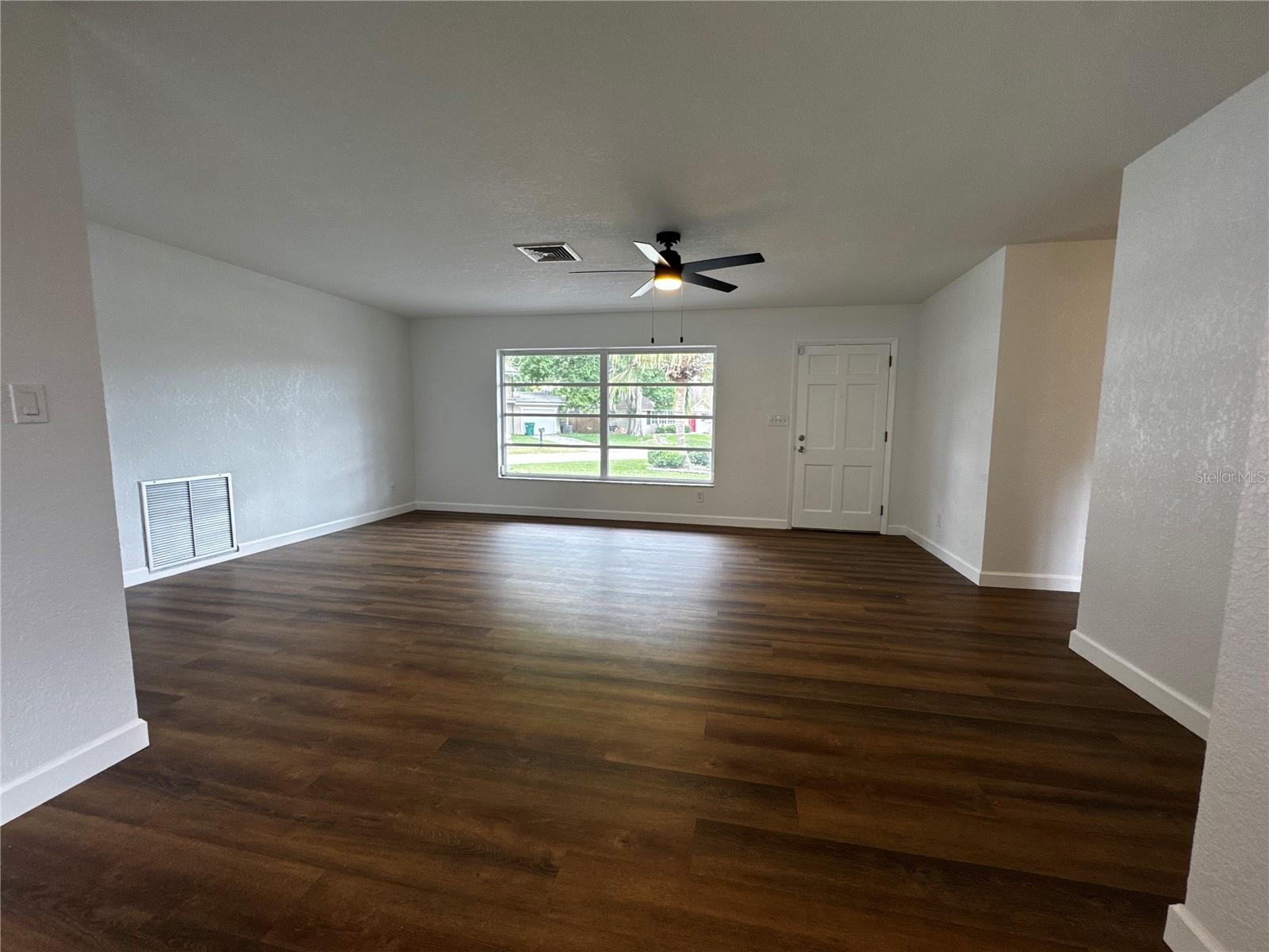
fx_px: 513
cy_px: 476
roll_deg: -0.8
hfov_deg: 102.1
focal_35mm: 14
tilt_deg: -6.8
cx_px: 634
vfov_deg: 85.7
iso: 100
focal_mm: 2.22
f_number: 2.2
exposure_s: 1/120
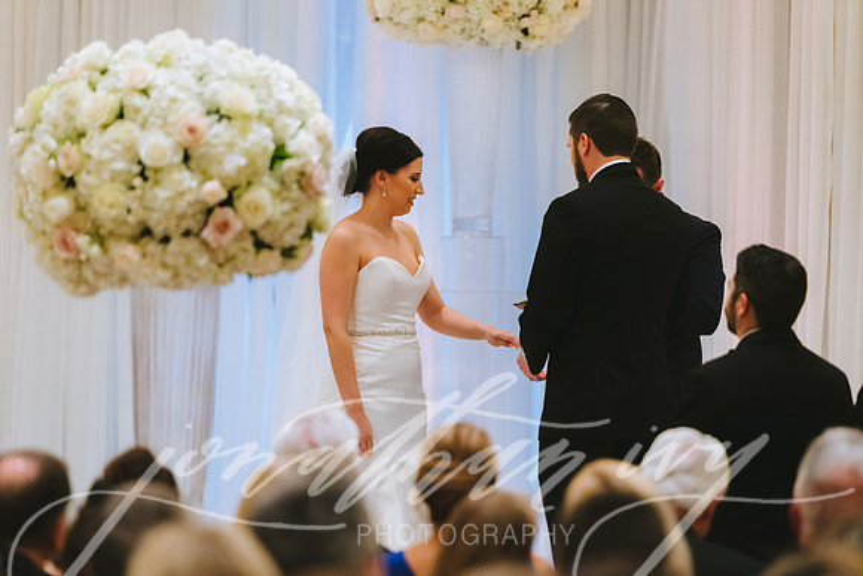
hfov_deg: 10.3
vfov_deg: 6.9
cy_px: 288
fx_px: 4795
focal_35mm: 200
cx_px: 432
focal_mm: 200
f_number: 2.8
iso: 1600
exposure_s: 1/320
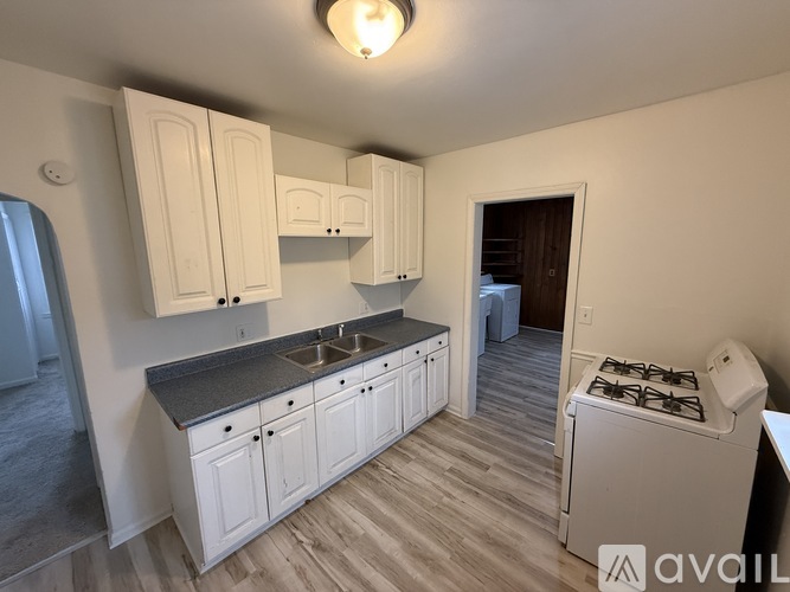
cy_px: 296
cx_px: 395
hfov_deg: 102.1
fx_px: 319
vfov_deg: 85.7
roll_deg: +0.5
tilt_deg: -10.0
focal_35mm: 14
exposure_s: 1/60
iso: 320
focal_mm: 2.22
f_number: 2.2
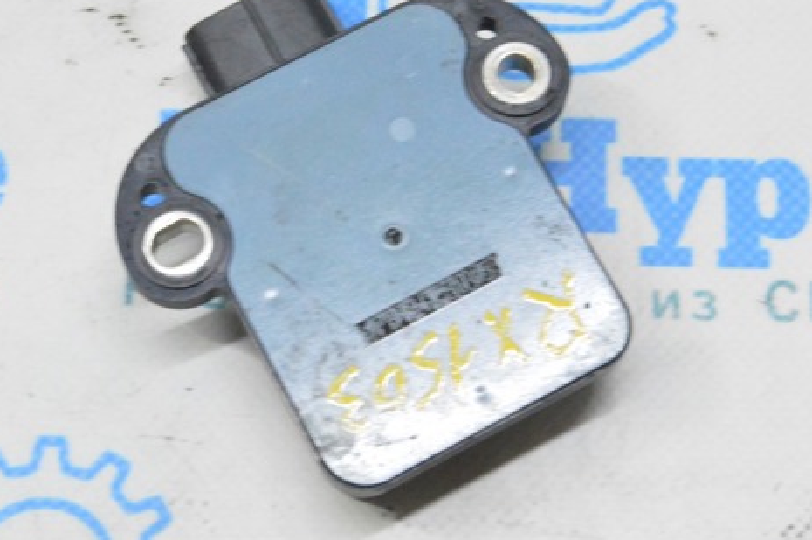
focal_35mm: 99
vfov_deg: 13.8
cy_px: 205
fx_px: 2231
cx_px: 379
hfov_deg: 20.6
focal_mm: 48
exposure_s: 1/15
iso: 6400
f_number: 20
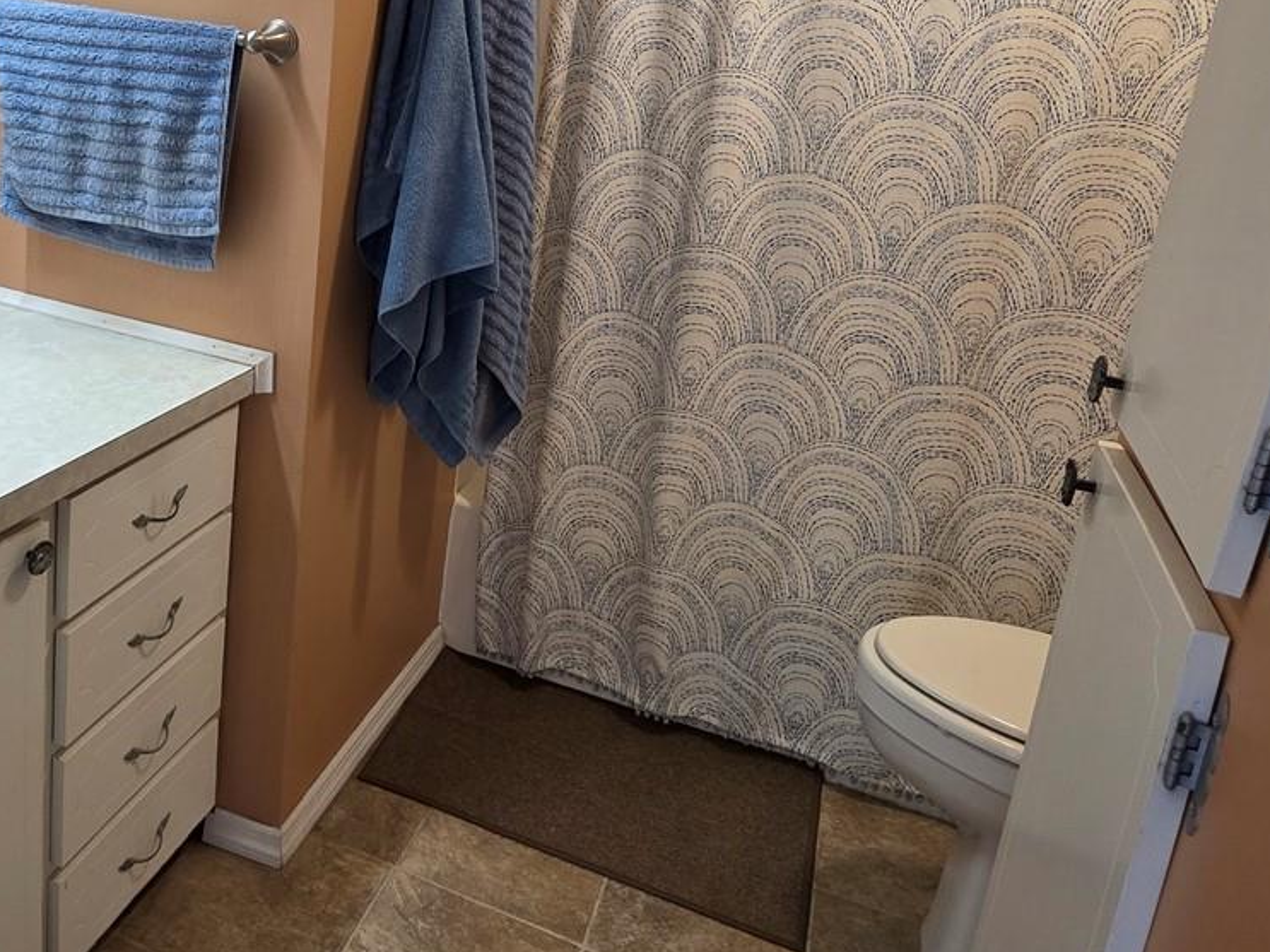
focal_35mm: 28
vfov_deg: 48.4
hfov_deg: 61.4
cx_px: 393
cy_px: 273
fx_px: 1027
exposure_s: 1/60
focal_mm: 2.2
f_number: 1.9
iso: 250
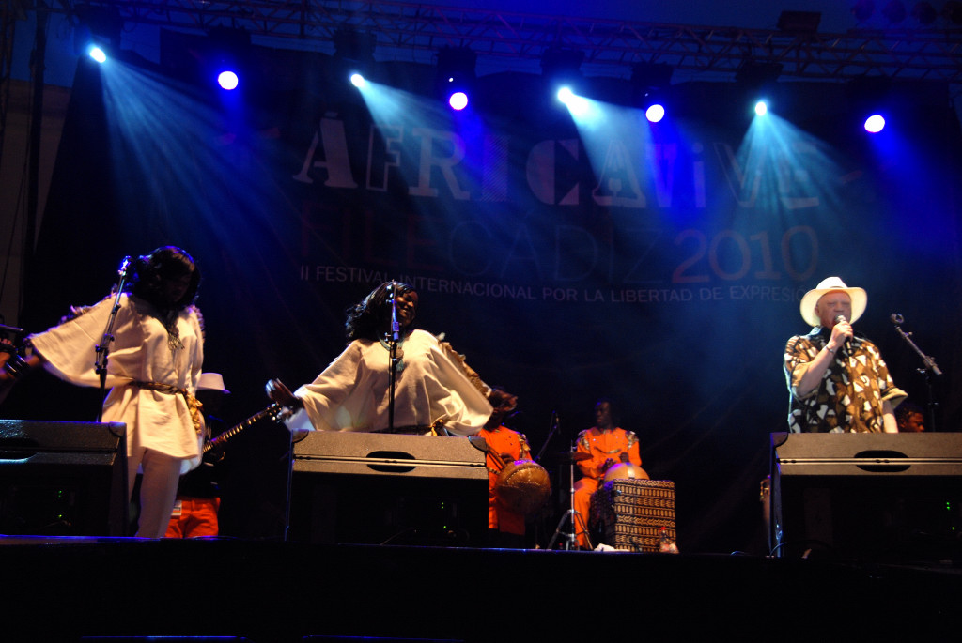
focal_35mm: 52
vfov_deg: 25.8
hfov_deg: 37.8
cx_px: 481
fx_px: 1404
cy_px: 322
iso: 400
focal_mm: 35
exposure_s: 1/60
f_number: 4.5
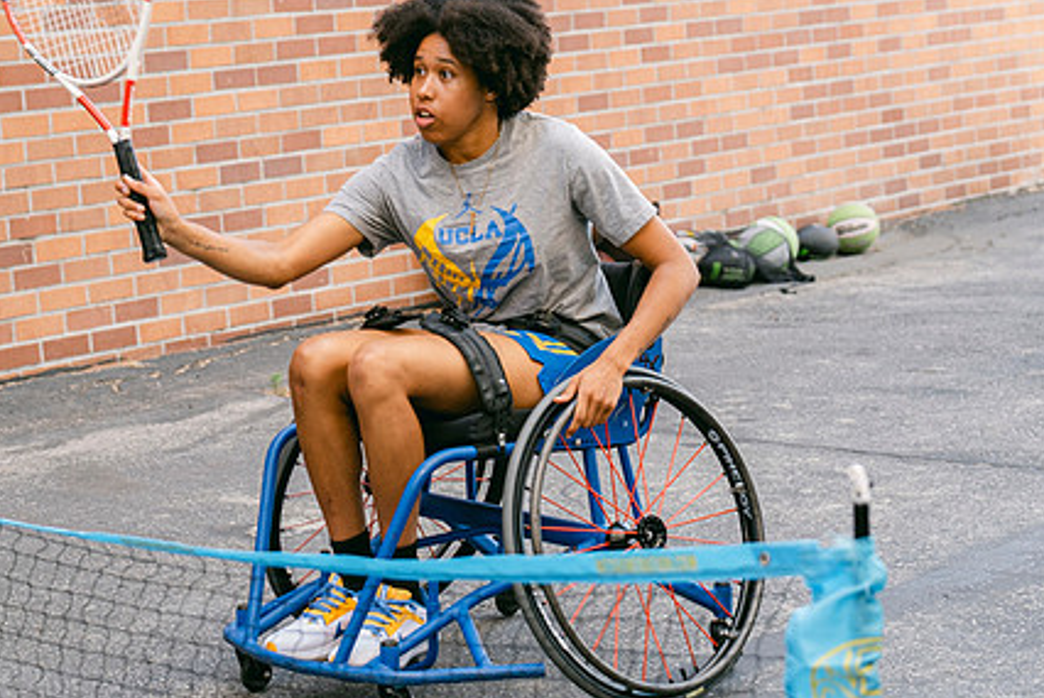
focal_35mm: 102
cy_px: 290
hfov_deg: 20.0
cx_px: 448
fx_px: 2961
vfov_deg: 13.4
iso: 250
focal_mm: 50
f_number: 2.8
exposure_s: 1/125
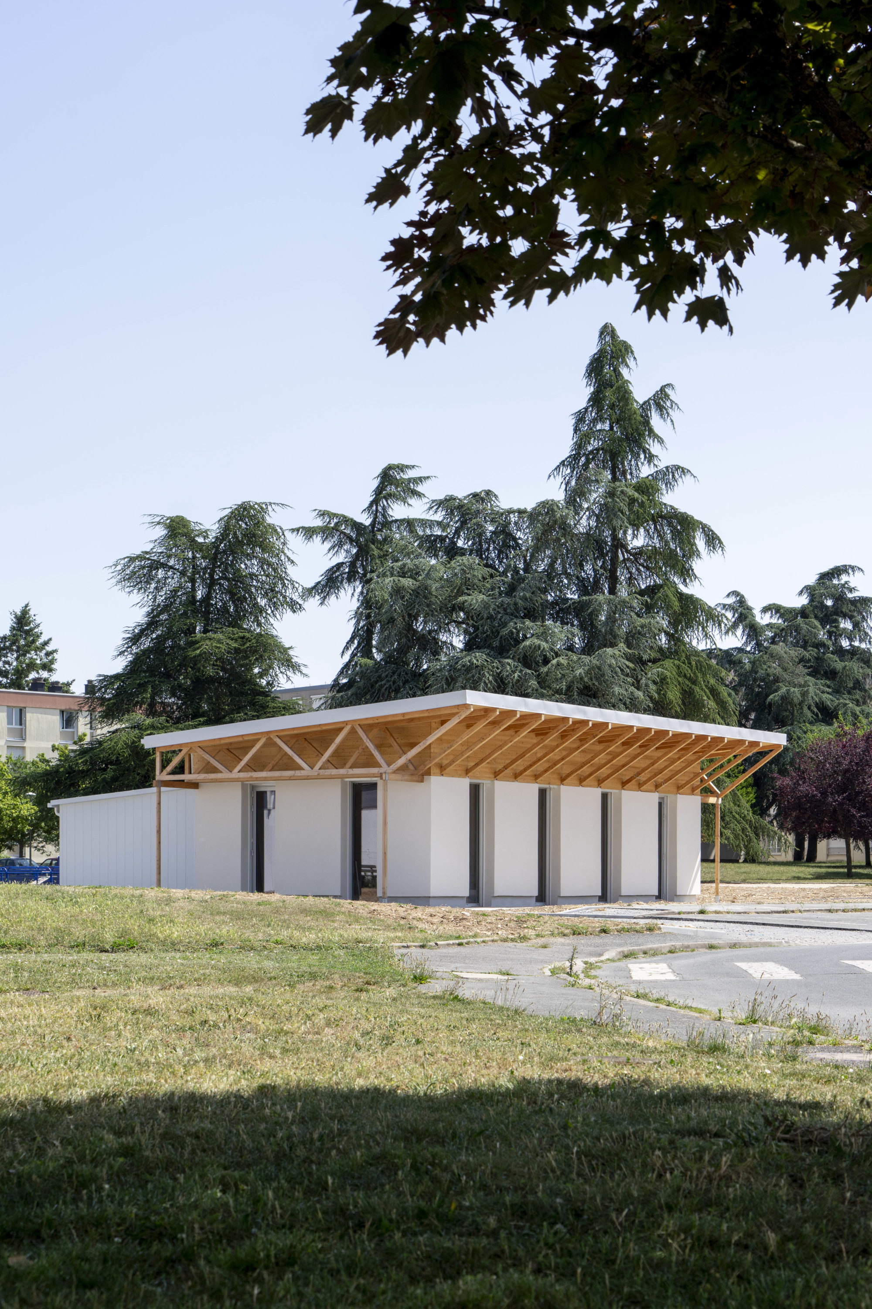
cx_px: 436
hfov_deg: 25.1
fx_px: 1962
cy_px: 654
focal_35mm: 54
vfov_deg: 36.9
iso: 100
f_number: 9
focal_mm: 54
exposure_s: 1/200
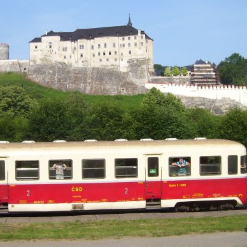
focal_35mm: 54
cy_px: 118
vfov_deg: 31.6
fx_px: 436
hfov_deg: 31.4
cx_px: 87
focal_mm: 6
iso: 80
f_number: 4.8
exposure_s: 1/500
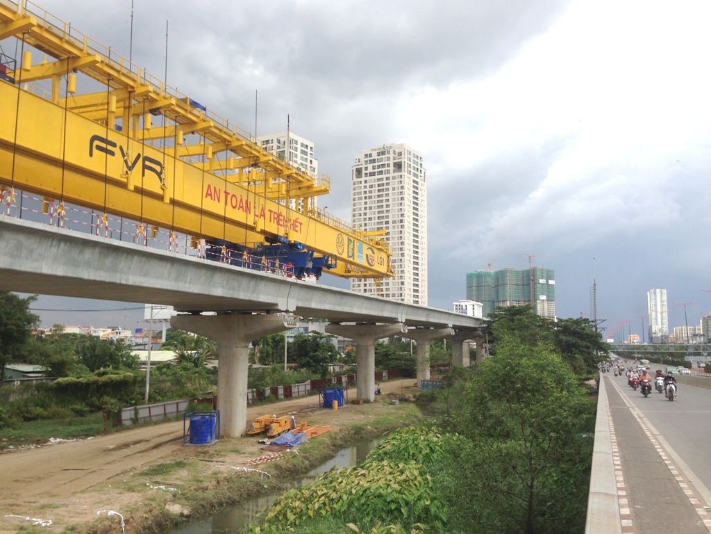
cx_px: 356
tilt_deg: +6.4
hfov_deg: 55.4
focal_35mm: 33
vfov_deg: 42.9
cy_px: 267
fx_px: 678
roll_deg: -2.4
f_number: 2.4
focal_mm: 4.12
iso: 50
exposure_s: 1/1153
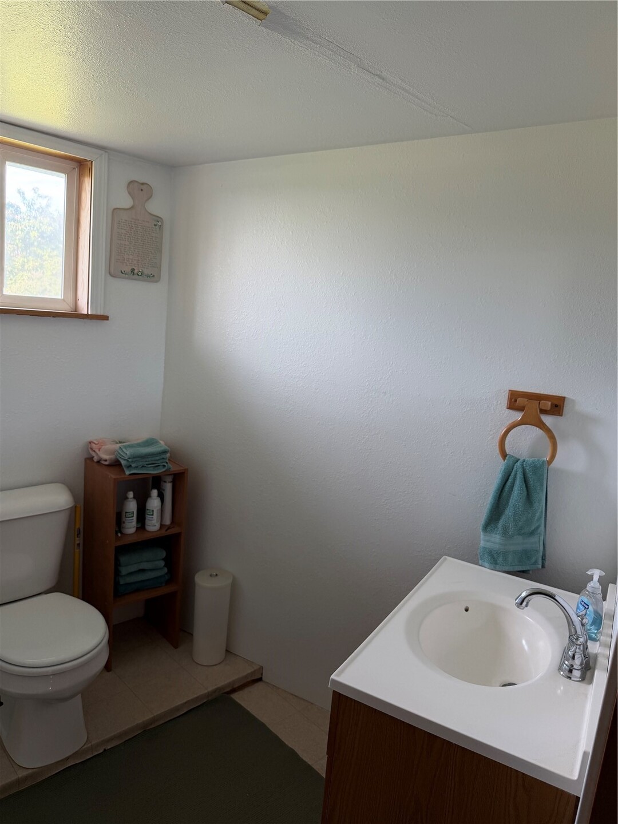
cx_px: 309
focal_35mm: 24
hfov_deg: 56.8
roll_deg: -5.7
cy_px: 412
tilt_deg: -9.4
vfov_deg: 71.6
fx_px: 571
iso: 125
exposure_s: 1/121
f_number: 1.78
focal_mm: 6.76
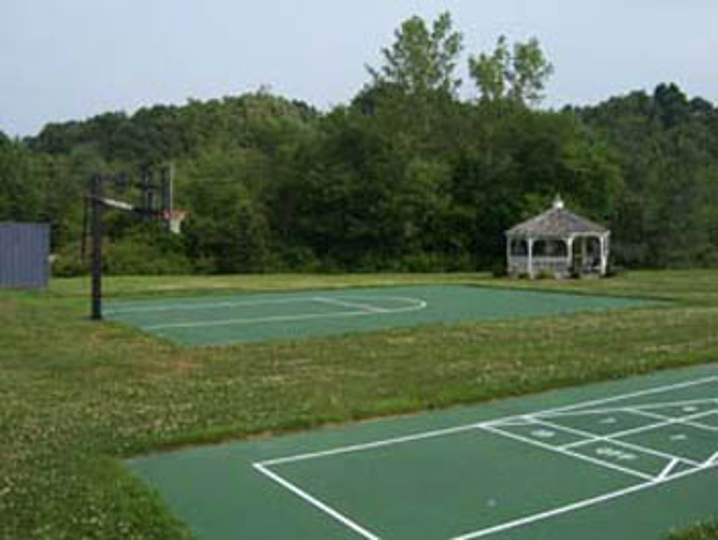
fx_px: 747
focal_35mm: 36
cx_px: 359
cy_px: 270
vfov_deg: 39.7
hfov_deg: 51.3
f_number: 4.8
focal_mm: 6
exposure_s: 1/500
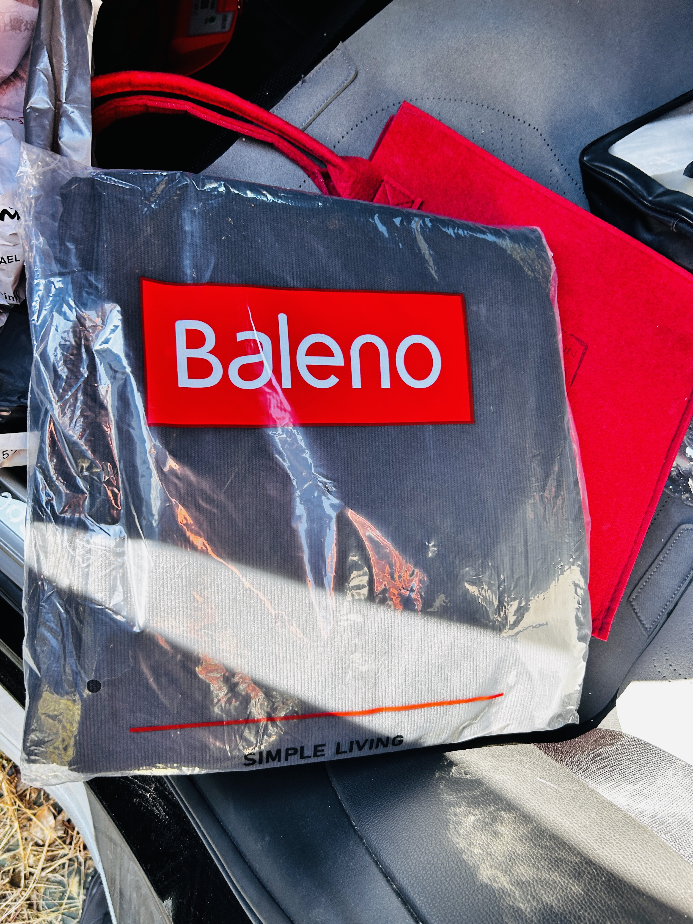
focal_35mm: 26
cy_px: 462
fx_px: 694
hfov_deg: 53.1
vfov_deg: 67.3
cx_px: 346
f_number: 1.5
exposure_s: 1/121
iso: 64
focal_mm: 5.7
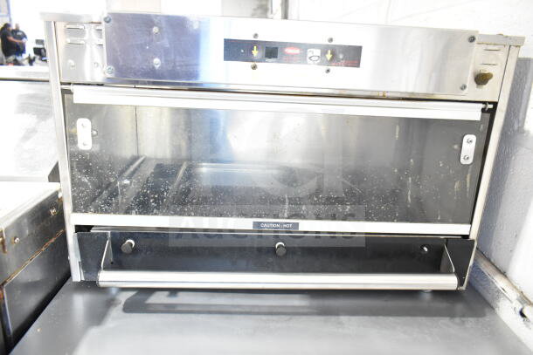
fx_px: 400
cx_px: 266
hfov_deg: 67.4
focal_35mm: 27
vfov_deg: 48.0
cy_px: 178
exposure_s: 1/80
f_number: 4.5
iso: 1600
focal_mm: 18
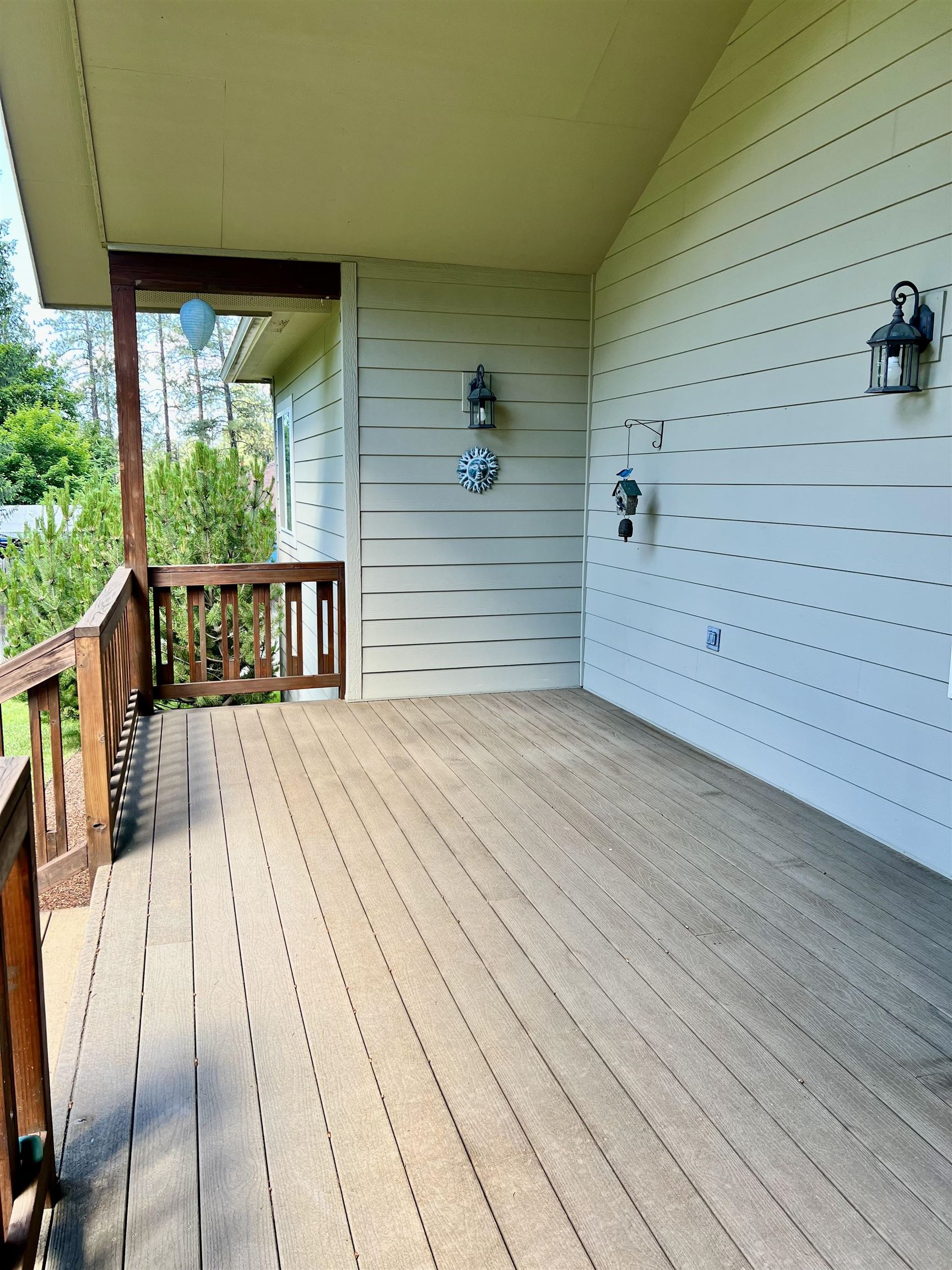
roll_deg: -0.4
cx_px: 476
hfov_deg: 53.1
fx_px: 953
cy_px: 635
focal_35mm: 26
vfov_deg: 67.3
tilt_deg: -6.9
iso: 40
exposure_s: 1/183
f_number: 1.5
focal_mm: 5.7
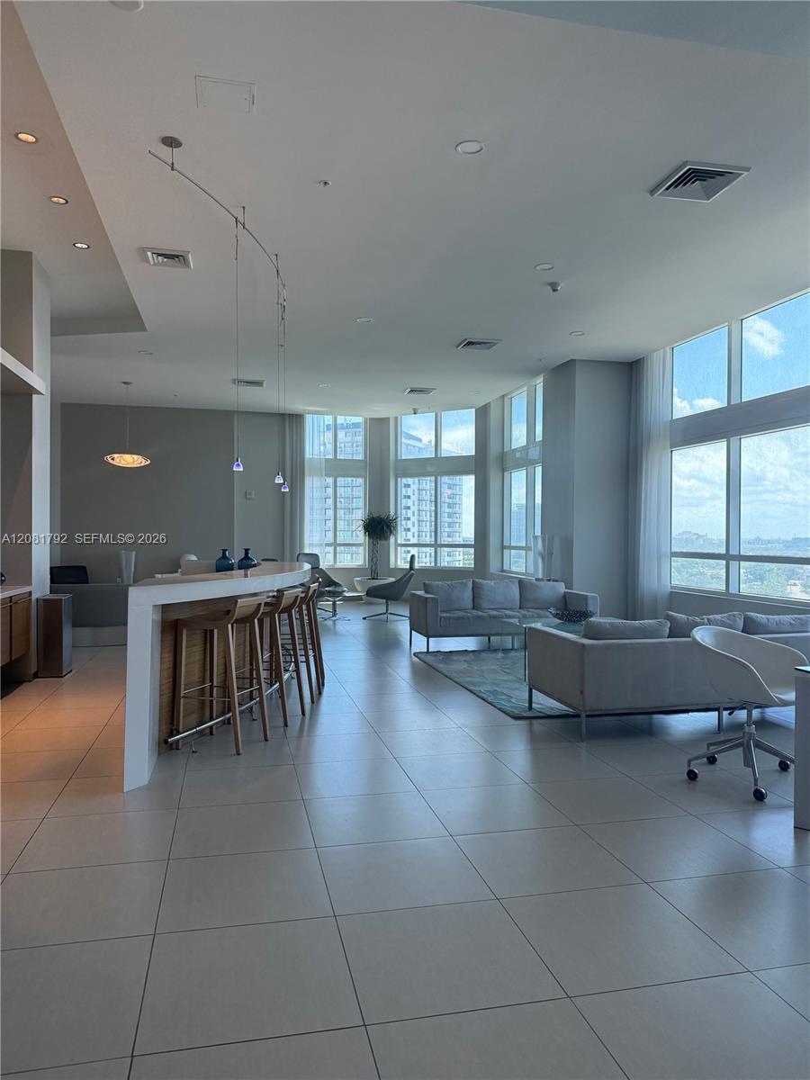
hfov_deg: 56.8
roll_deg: -1.3
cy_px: 540
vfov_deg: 71.6
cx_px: 405
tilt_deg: +0.1
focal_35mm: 24
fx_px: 749
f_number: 1.78
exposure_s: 1/230
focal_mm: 6.76
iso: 160
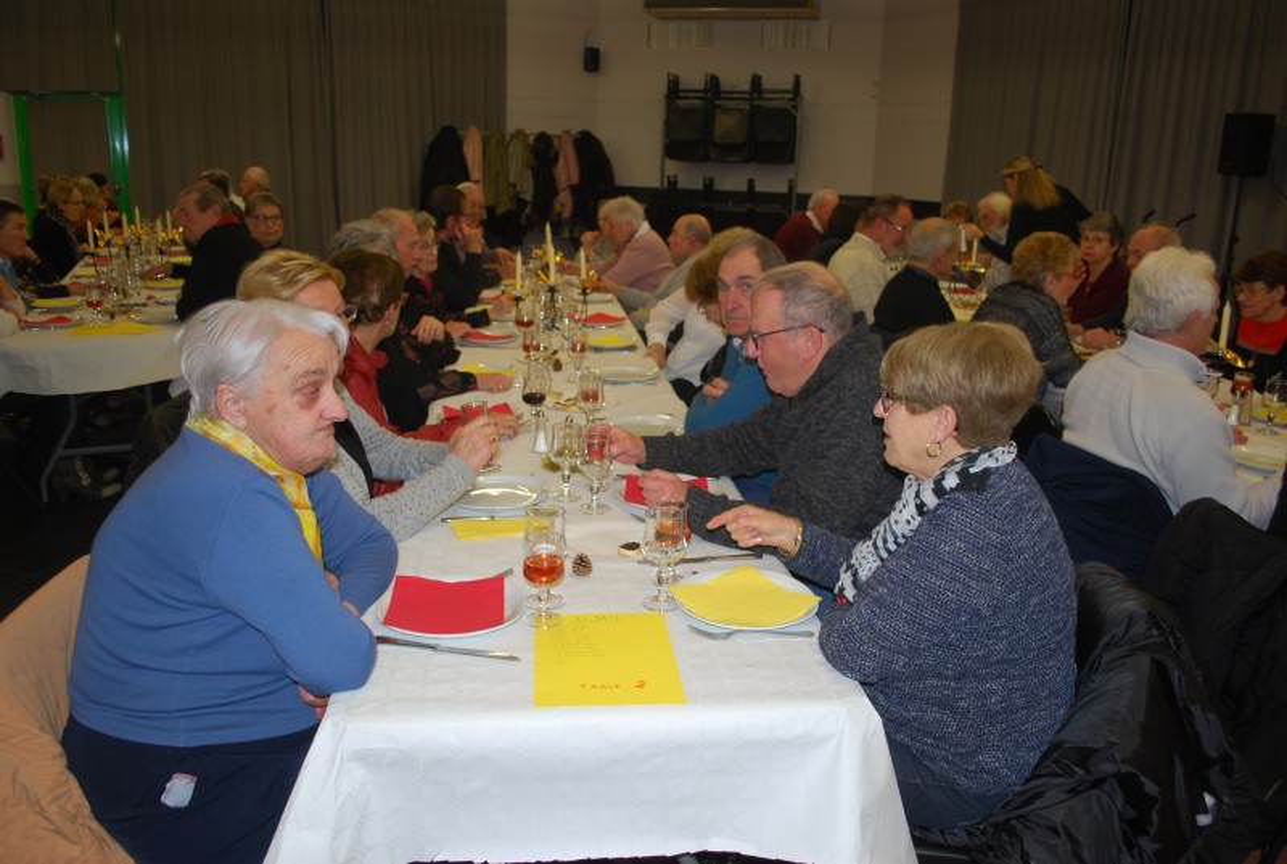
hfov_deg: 67.3
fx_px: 967
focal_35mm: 27
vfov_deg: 48.1
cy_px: 432
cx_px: 644
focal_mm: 18
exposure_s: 1/60
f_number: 3.5
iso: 200
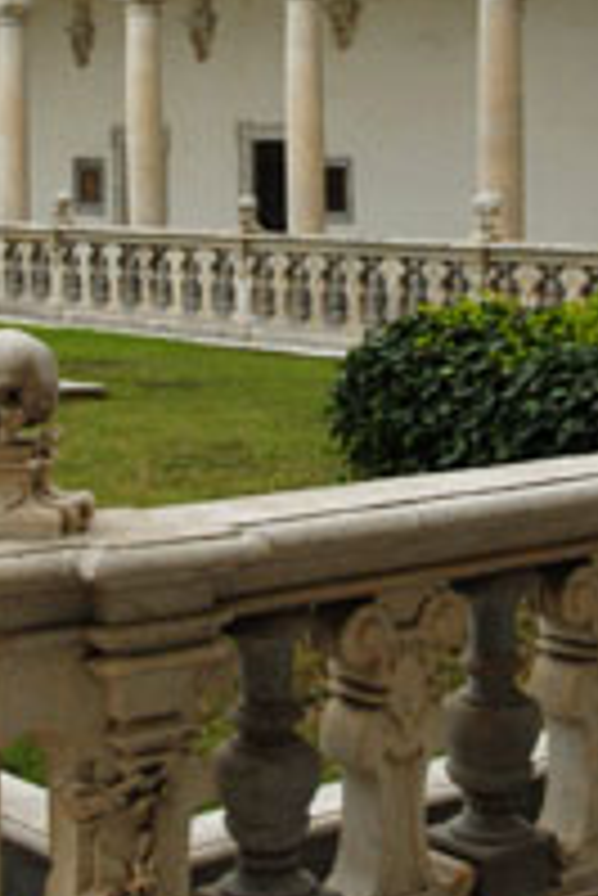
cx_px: 308
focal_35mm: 84
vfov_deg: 23.9
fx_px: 2089
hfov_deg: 16.3
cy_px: 198
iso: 400
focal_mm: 18
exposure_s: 1/1600
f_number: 3.5
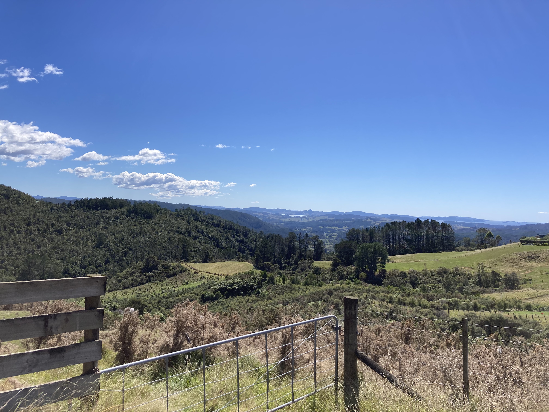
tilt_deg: +0.1
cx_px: 274
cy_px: 206
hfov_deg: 63.4
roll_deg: -2.6
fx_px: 444
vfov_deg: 49.7
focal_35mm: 28
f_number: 1.8
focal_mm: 3.99
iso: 20
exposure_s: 1/3205
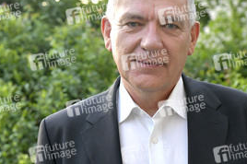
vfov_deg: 12.3
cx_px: 157
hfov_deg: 18.4
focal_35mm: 111
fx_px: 761
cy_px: 83
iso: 3200
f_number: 5.6
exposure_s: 1/200
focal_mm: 66
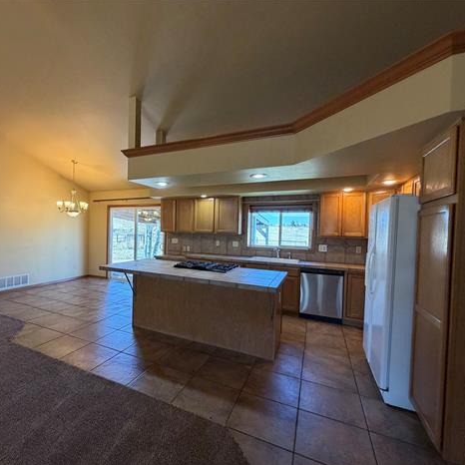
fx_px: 258
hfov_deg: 82.9
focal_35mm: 17
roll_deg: -1.0
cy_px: 236
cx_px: 185
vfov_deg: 84.0
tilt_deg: -1.5
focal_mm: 2.22
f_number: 2.2
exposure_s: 1/120
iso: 320
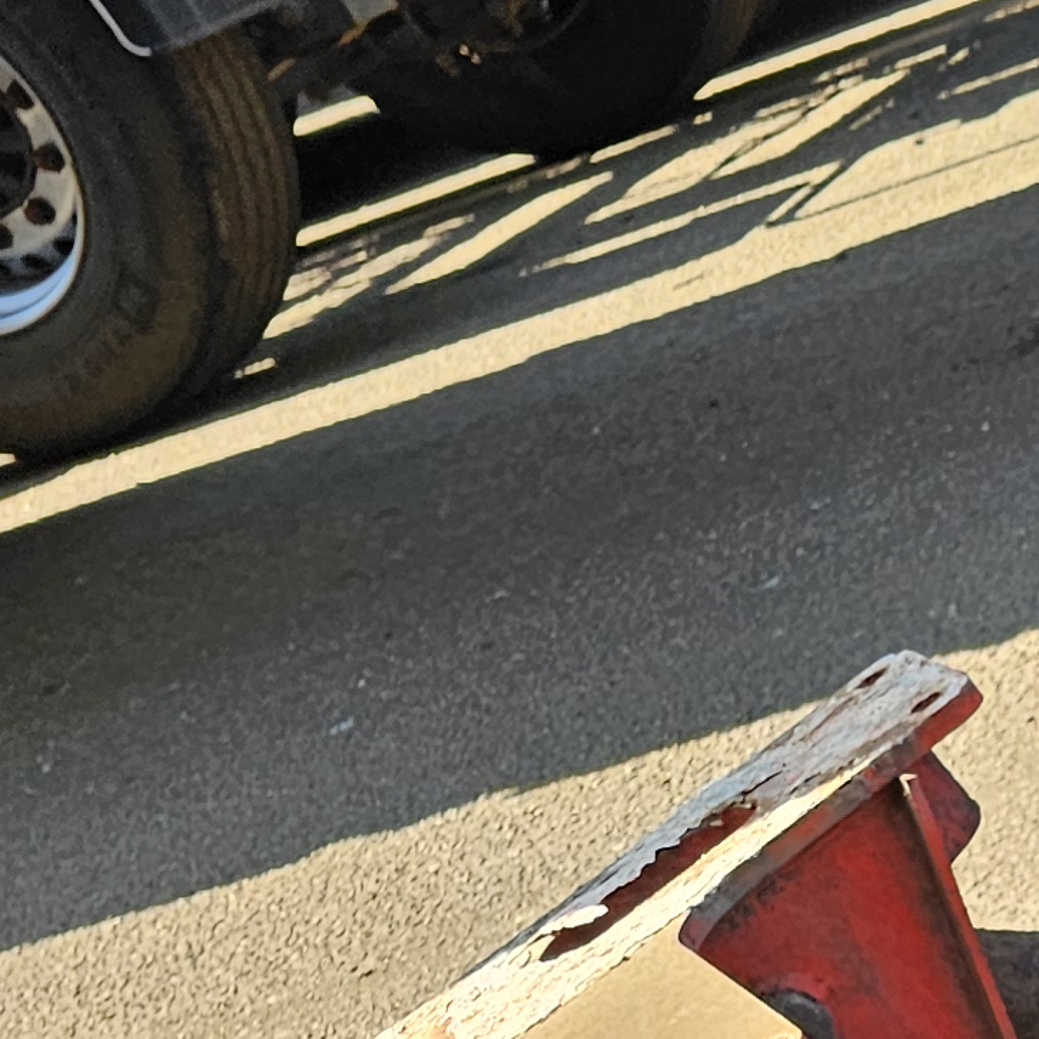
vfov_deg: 14.3
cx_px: 2517
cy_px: 1652
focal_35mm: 112
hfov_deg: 12.3
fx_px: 3803
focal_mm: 6.3
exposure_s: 1/180
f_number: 1.7
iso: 16
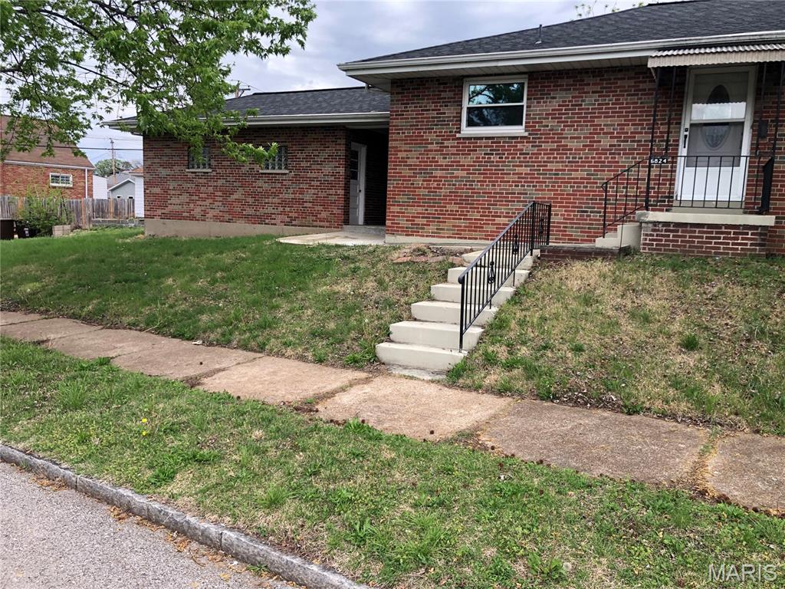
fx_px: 635
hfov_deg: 63.4
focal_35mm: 28
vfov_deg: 49.7
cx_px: 392
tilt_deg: -7.0
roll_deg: -2.8
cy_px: 294
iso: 20
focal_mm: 3.99
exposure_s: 1/838
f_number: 1.8
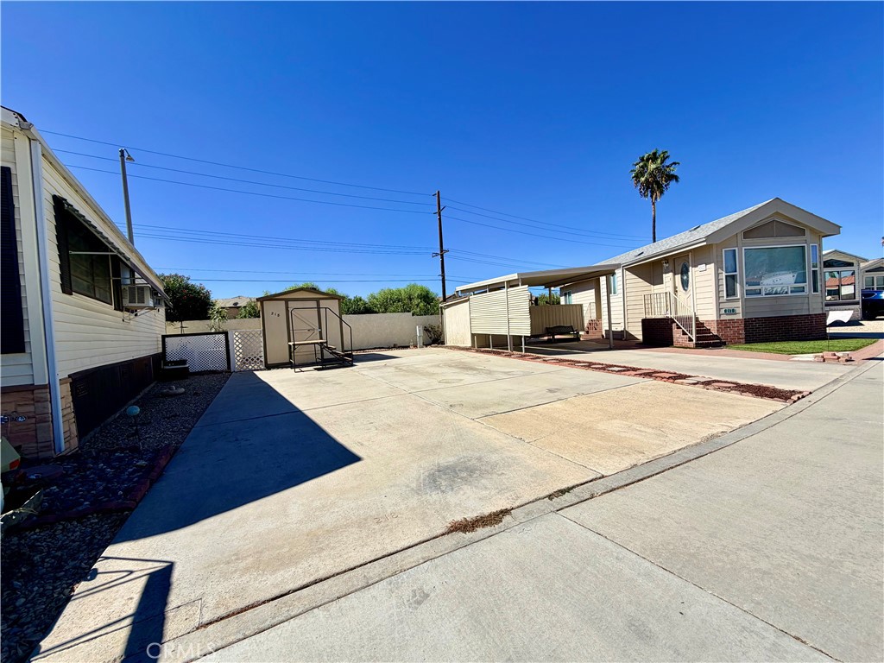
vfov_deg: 85.7
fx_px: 358
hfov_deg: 102.1
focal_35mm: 14
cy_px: 332
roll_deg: +3.7
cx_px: 442
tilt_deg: -0.6
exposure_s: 1/1259
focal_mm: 2.22
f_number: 2.2
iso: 20
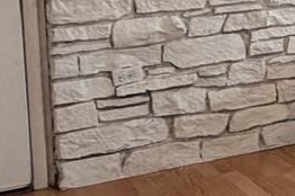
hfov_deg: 14.6
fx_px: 933
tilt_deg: -6.8
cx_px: 601
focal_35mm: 114
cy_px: -52
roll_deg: +0.1
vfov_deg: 11.7
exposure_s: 1/60
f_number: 2.2
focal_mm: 2.22
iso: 160
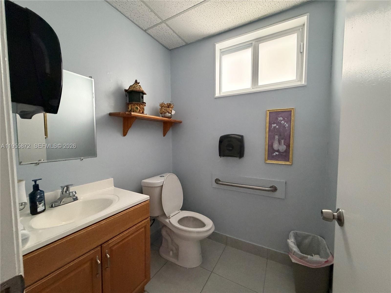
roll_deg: +0.0
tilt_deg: -2.8
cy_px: 146
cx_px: 196
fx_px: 158
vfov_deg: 85.7
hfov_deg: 102.1
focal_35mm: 14
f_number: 2.2
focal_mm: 2.22
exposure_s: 1/60
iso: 500
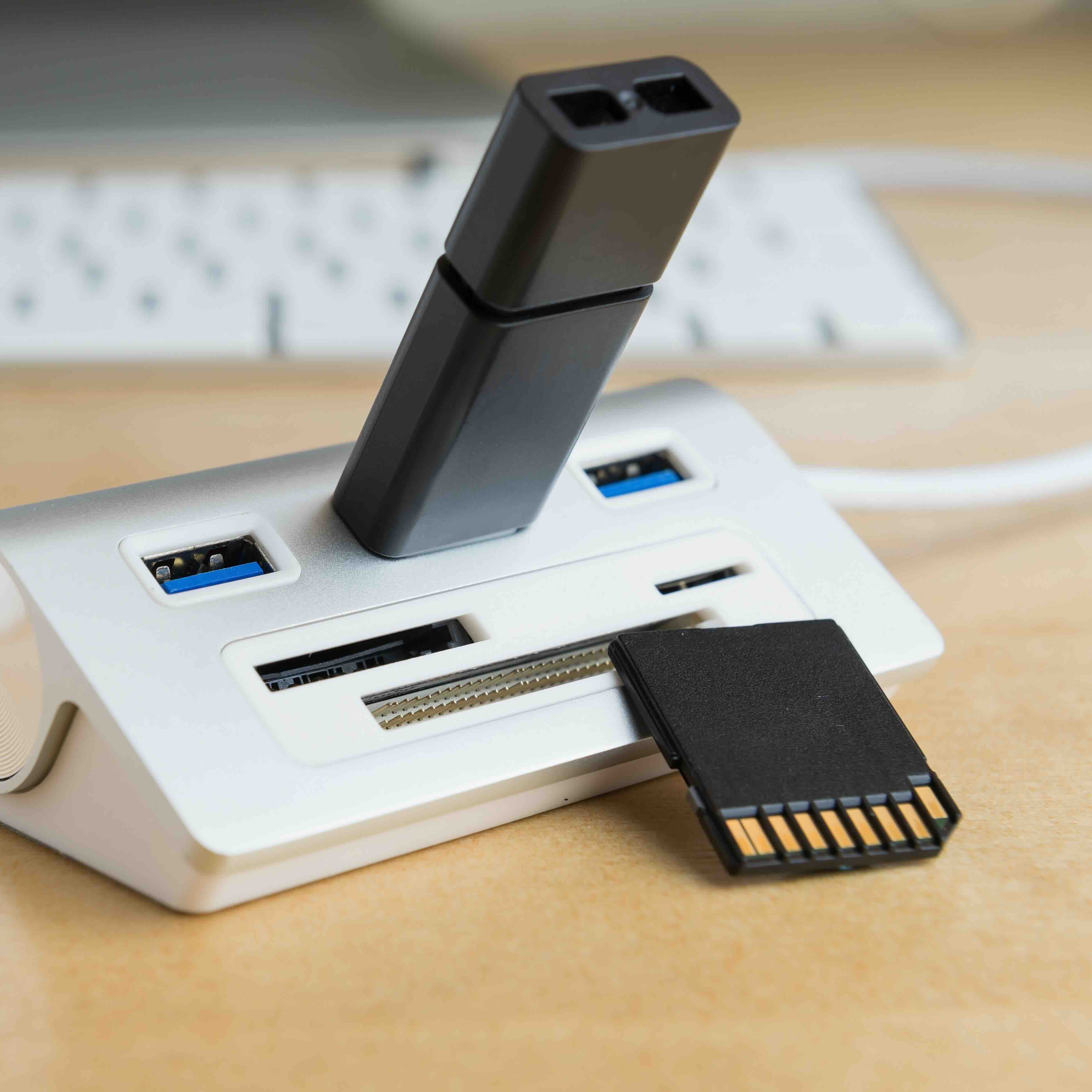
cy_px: 531
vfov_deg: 18.9
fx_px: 3284
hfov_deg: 18.8
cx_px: 389
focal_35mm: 92
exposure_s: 1/10
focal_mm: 70
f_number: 9
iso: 100
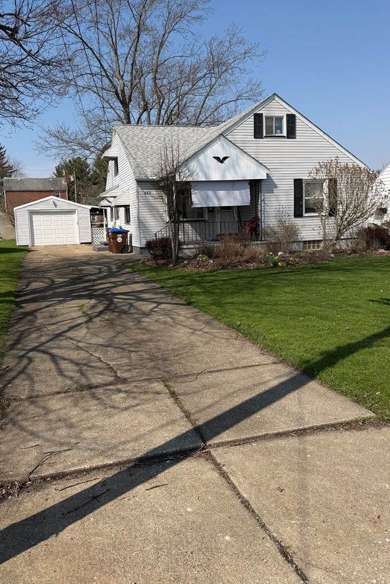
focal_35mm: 29
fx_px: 471
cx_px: 183
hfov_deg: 45.0
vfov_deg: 63.5
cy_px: 268
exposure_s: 1/6173
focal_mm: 6.76
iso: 80
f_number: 1.78
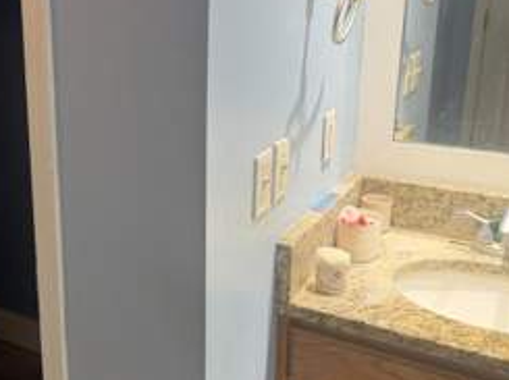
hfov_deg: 37.5
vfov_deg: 30.7
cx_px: 37
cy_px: 148
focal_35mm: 47
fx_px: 690
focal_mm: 6.76
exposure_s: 1/60
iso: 160
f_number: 1.78
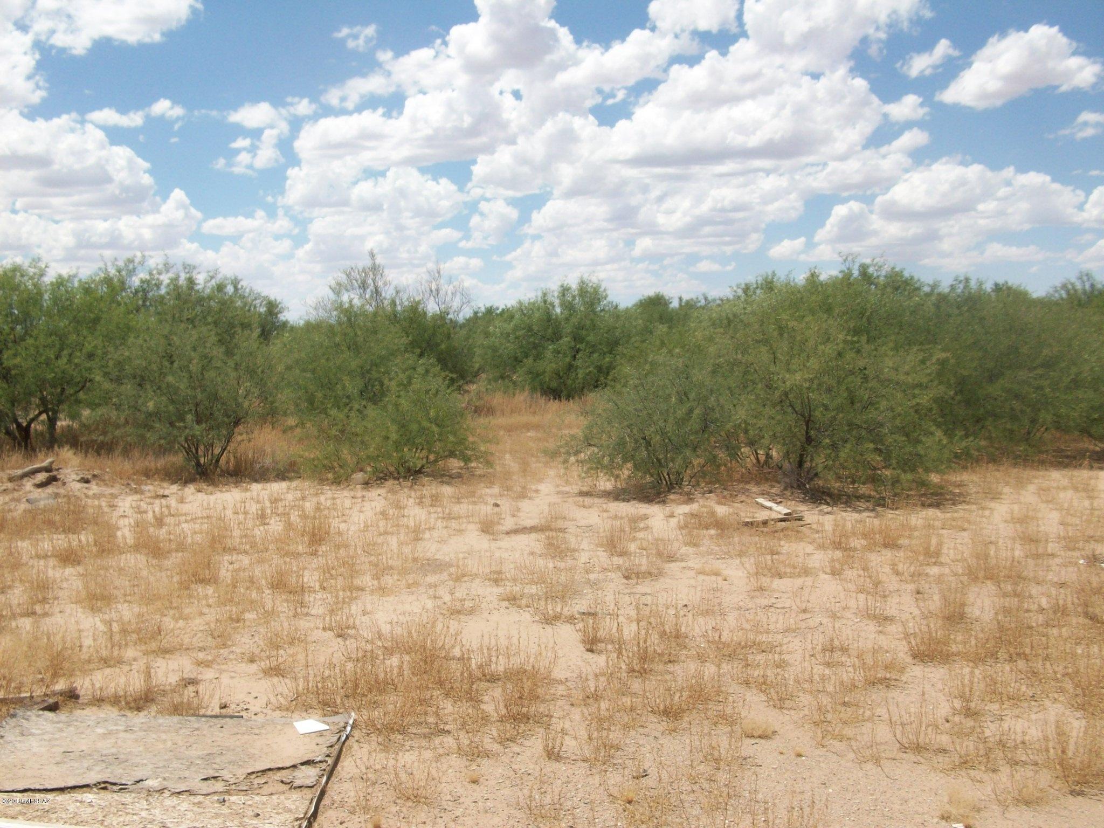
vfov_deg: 41.8
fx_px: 1084
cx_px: 552
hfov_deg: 54.0
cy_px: 414
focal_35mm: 34
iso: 64
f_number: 5.5
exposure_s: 1/432
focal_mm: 5.7
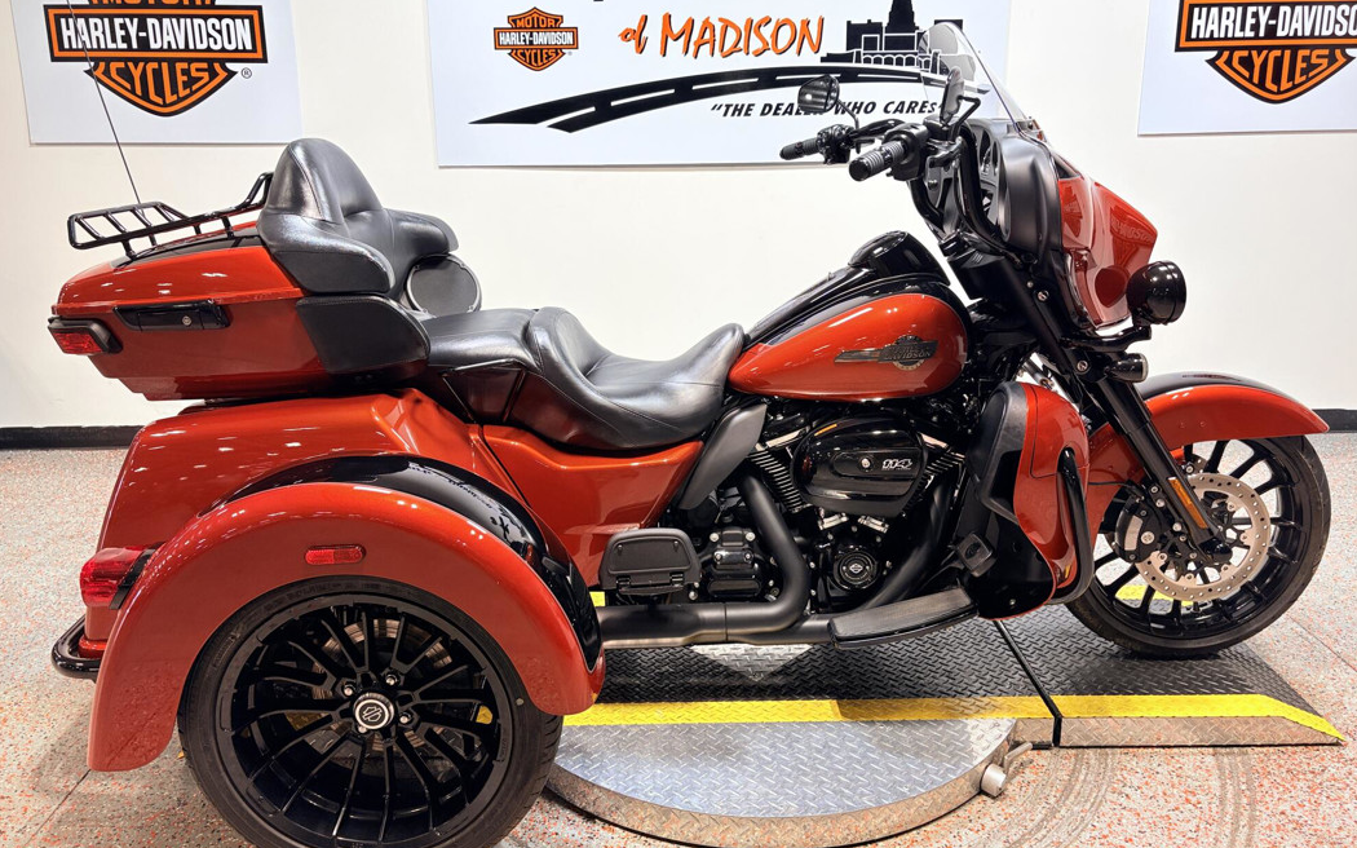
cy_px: 377
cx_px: 677
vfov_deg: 44.5
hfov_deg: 66.5
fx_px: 1035
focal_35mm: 28
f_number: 1.6
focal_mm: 5.96
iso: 50
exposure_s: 1/120
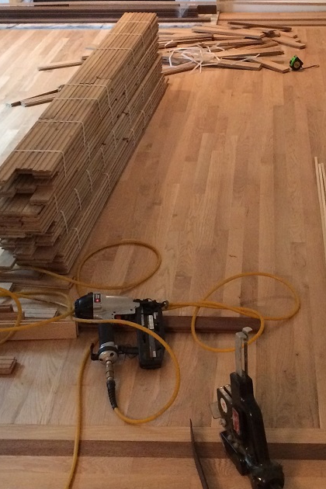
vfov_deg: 33.9
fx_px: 801
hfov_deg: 22.8
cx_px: 239
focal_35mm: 59
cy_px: 239
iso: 320
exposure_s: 1/30
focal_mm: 4.15
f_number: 2.2
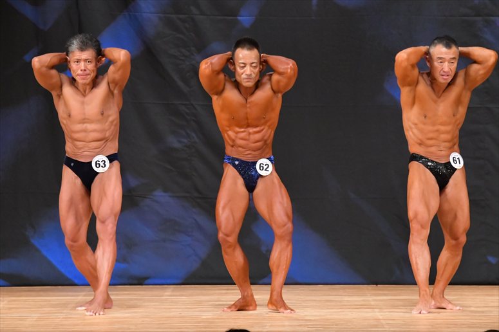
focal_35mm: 285
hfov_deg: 7.2
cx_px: 250
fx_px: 3949
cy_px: 166
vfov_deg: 4.8
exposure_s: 1/400
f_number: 5.6
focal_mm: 190
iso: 7200
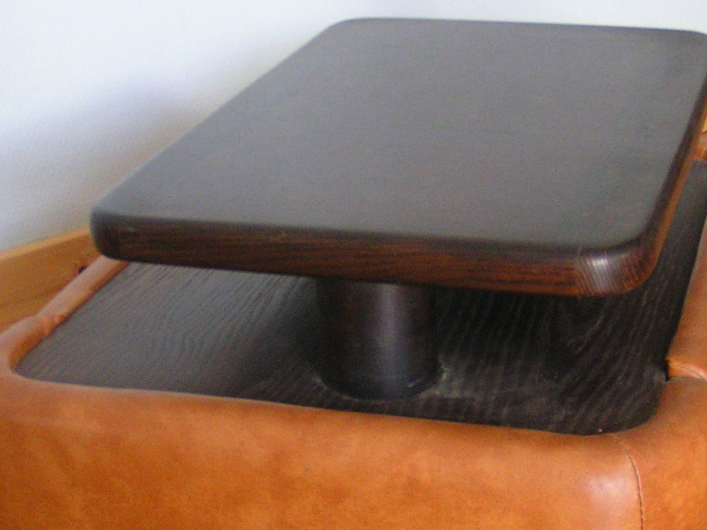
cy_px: 368
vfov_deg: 20.9
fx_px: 1430
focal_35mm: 70
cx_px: 414
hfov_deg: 27.7
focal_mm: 5.8
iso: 160
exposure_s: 1/40
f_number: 2.8
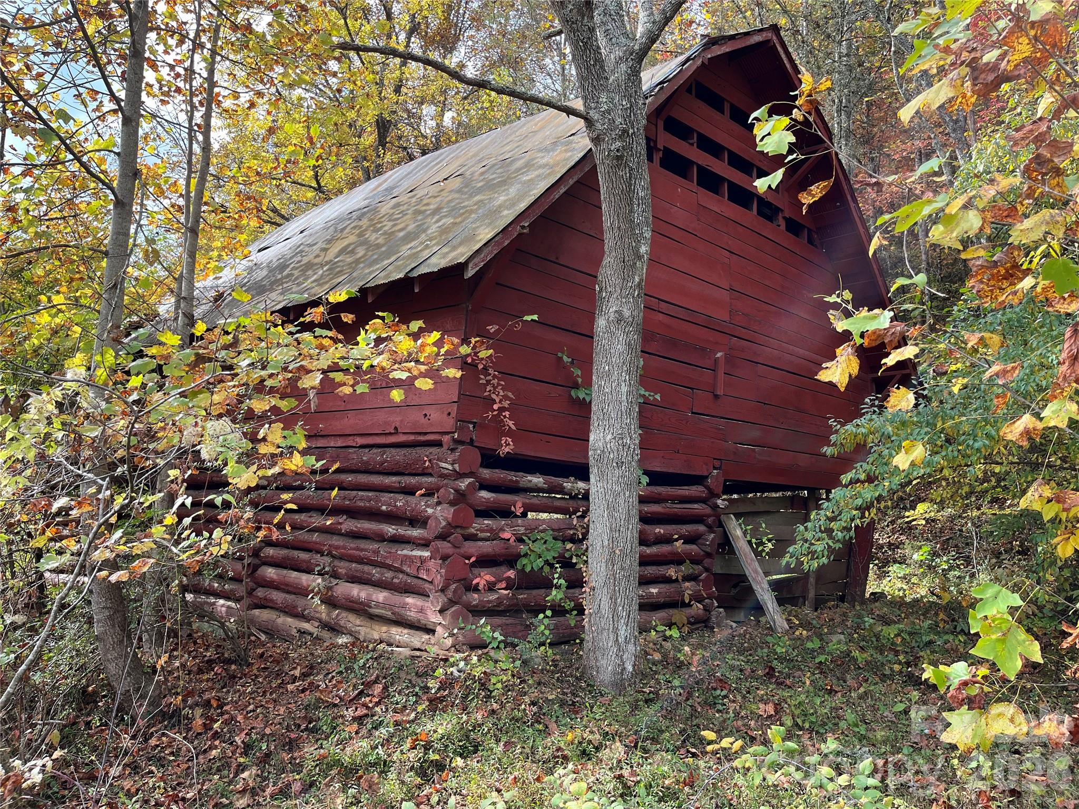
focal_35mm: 26
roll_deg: -1.9
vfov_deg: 53.1
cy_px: 404
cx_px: 540
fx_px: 810
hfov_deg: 67.3
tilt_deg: +12.2
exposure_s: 1/569
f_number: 1.6
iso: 50
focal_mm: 5.1
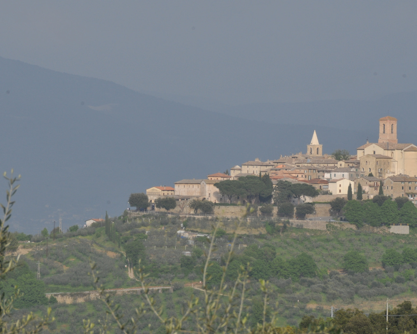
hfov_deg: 4.9
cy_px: 158
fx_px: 4900
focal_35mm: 397
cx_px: 227
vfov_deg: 3.9
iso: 200
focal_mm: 200
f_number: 16
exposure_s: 1/125
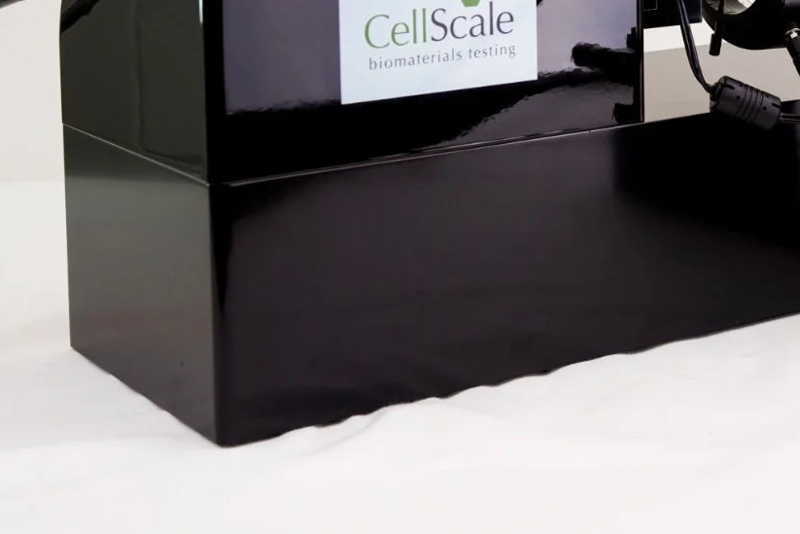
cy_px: -82
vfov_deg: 15.7
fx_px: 1867
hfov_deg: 23.2
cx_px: 790
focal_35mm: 84
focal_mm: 36
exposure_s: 1/125
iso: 500
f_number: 8
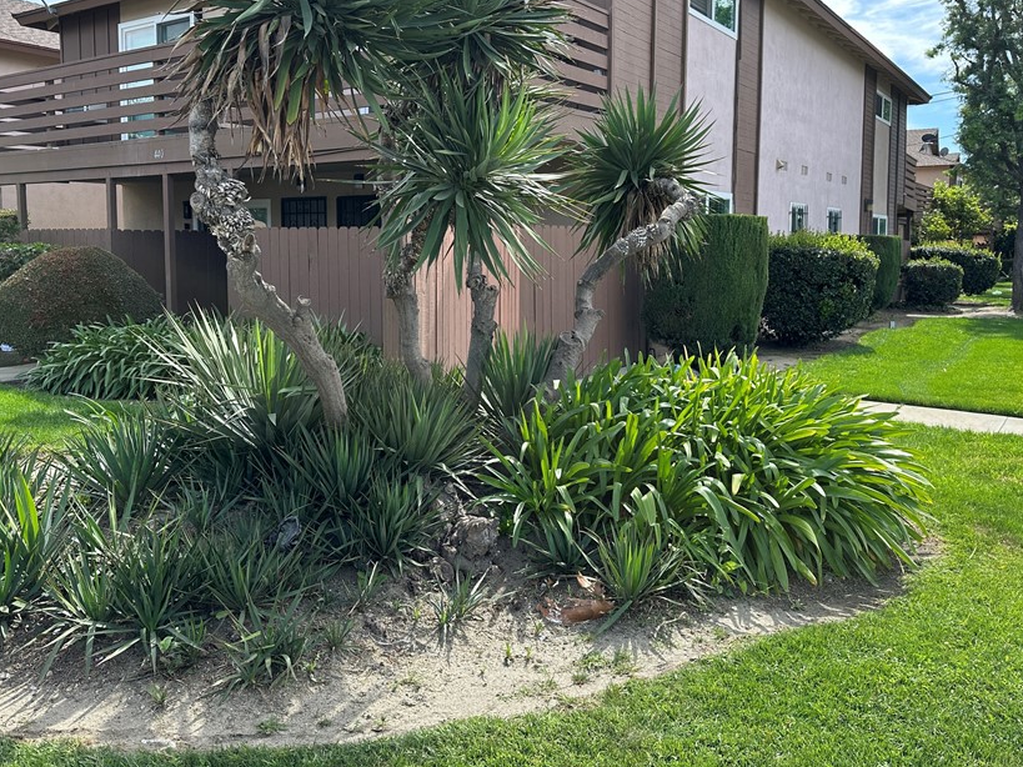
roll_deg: -0.5
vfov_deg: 46.6
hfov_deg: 59.9
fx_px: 886
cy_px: 320
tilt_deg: -3.6
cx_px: 487
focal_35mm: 30
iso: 80
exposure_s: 1/1171
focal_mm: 6.86
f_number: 1.78
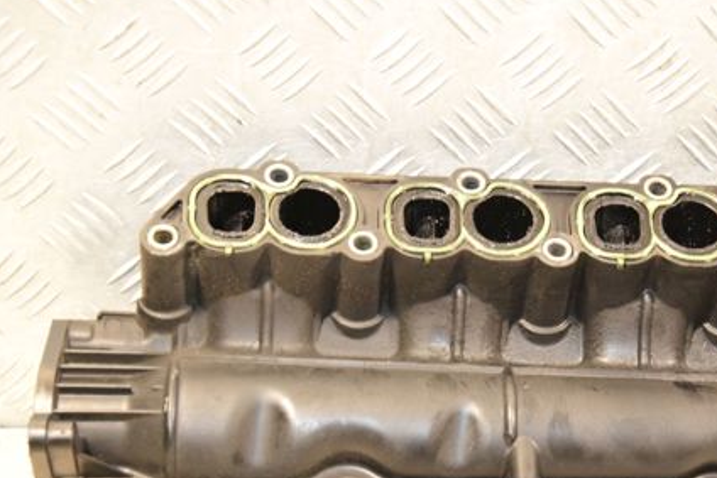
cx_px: 499
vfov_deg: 14.4
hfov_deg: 21.3
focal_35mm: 95
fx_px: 1893
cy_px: 336
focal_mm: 42
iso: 1600
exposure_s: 1/100
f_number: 5.6
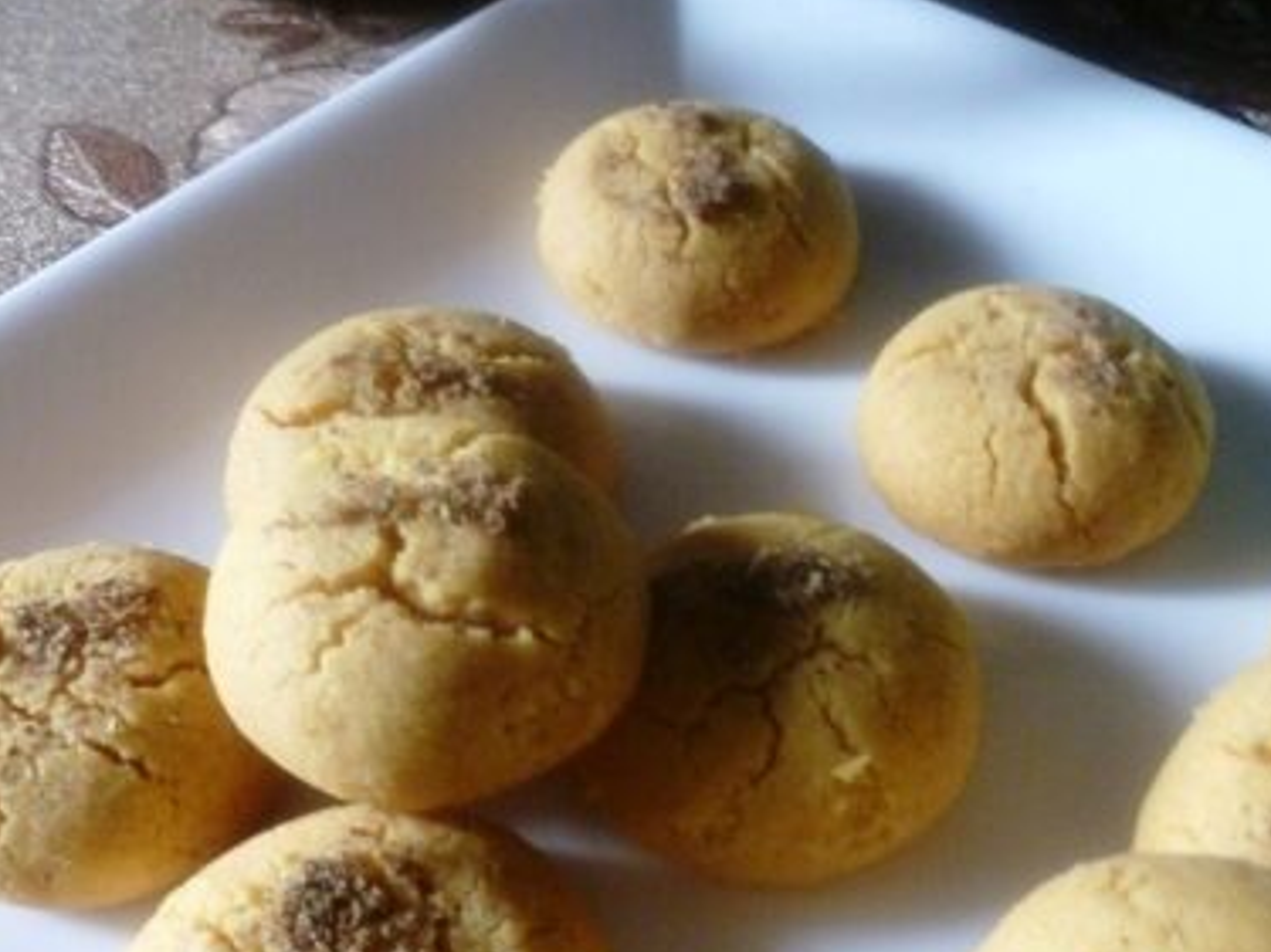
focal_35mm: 32
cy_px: 605
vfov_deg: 43.7
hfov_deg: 56.3
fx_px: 1175
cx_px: 783
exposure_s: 1/13
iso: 400
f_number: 3.3
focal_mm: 4.3
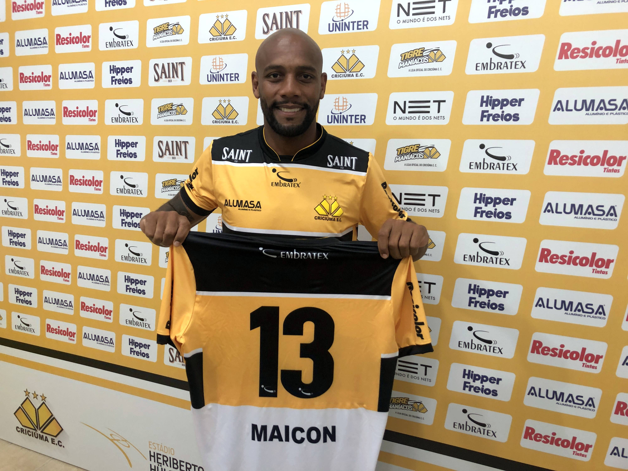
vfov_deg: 49.7
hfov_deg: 63.4
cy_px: 236
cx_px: 314
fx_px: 508
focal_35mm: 28
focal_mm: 3.99
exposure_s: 1/24
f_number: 1.8
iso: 40
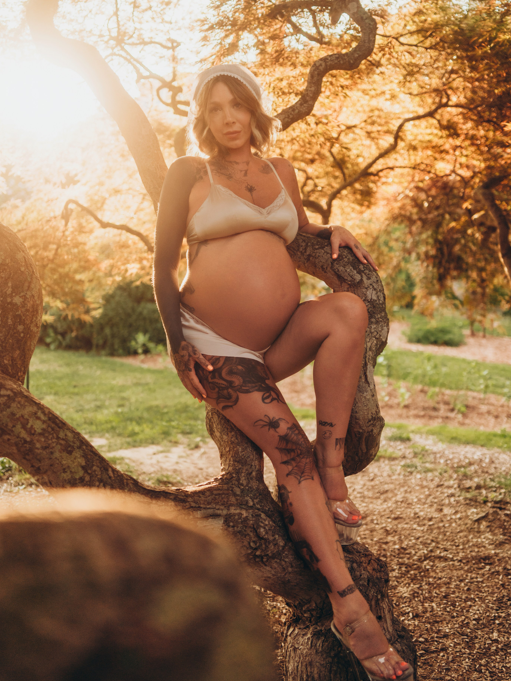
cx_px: 255
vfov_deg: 48.9
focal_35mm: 38
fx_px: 748
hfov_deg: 37.7
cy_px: 306
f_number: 1.8
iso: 640
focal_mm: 35
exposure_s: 1/160
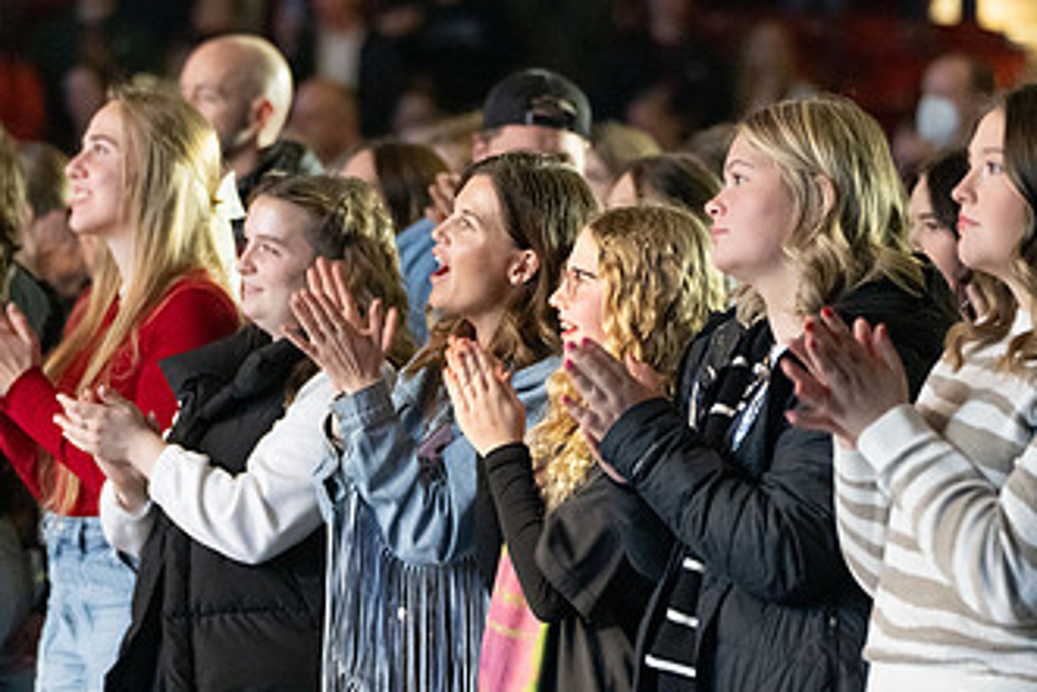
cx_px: 464
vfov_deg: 6.3
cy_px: 474
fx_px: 6311
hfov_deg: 9.4
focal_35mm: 219
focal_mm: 125
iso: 8000
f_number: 2.8
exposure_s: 1/50
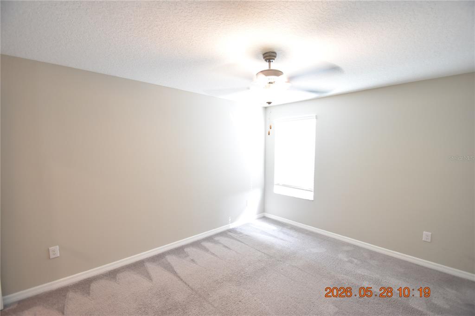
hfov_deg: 100.4
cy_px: 158
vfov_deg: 77.3
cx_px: 238
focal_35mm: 15
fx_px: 198
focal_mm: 10
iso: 800
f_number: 3.5
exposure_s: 1/30
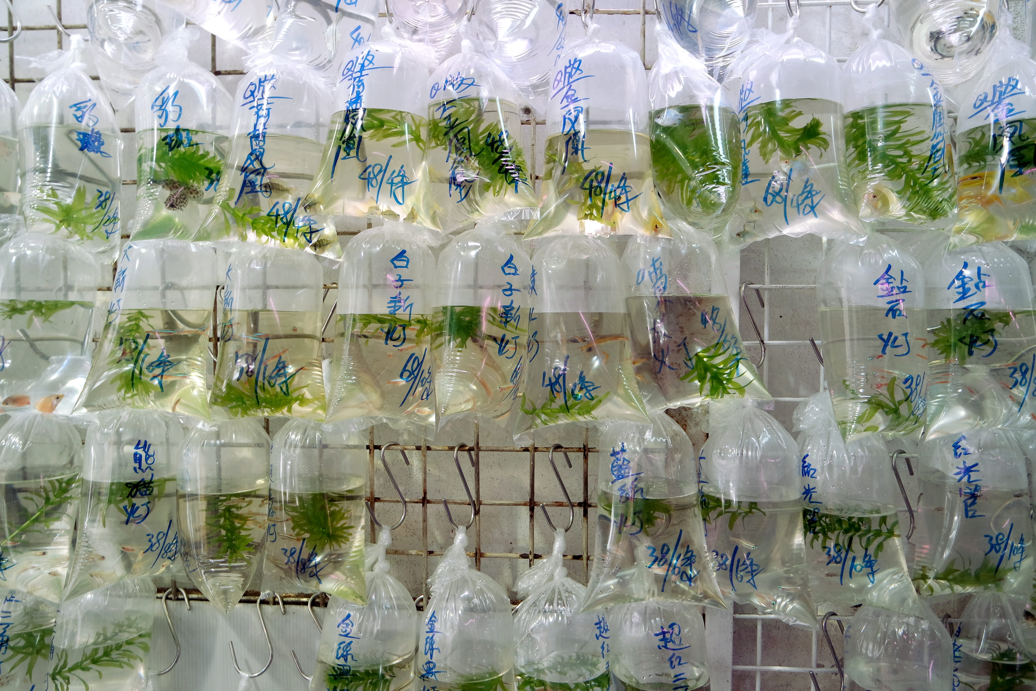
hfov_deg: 73.7
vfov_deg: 53.1
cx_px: 518
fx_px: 691
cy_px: 346
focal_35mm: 24
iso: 200
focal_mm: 16
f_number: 3.5
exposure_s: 1/40
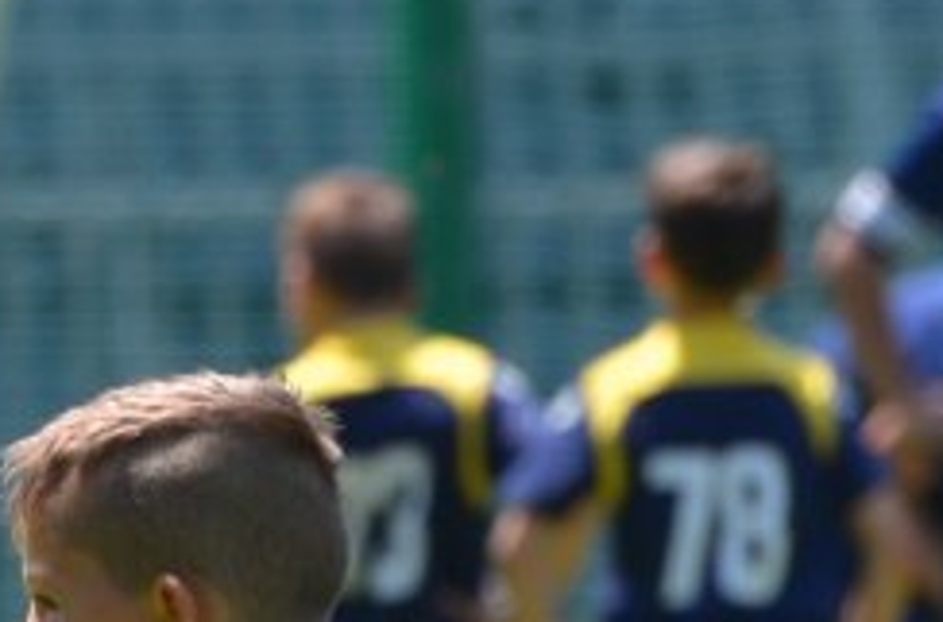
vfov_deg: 0.9
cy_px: 1478
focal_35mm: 1551
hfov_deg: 1.3
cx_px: -1009
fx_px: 40497
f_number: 5.6
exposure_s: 1/500
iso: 200
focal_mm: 210
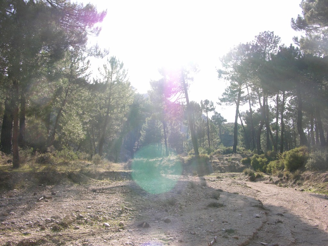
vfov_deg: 40.7
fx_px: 332
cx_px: 164
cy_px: 123
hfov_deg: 52.6
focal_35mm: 35
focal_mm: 8.9
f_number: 5
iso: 50
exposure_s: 1/128
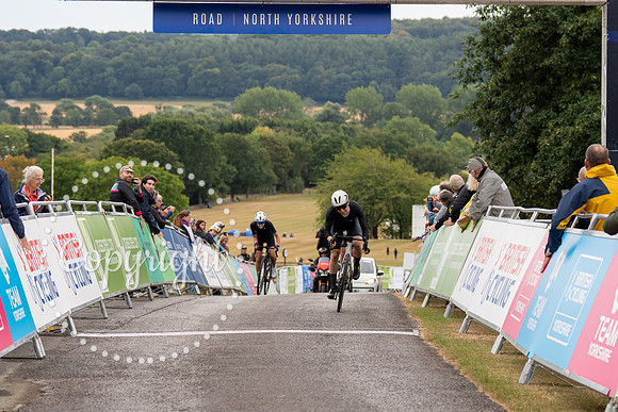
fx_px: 2360
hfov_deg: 14.9
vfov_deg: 10.0
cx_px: 346
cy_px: 162
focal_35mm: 137
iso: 250
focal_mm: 85
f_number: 3.5
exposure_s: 1/1000
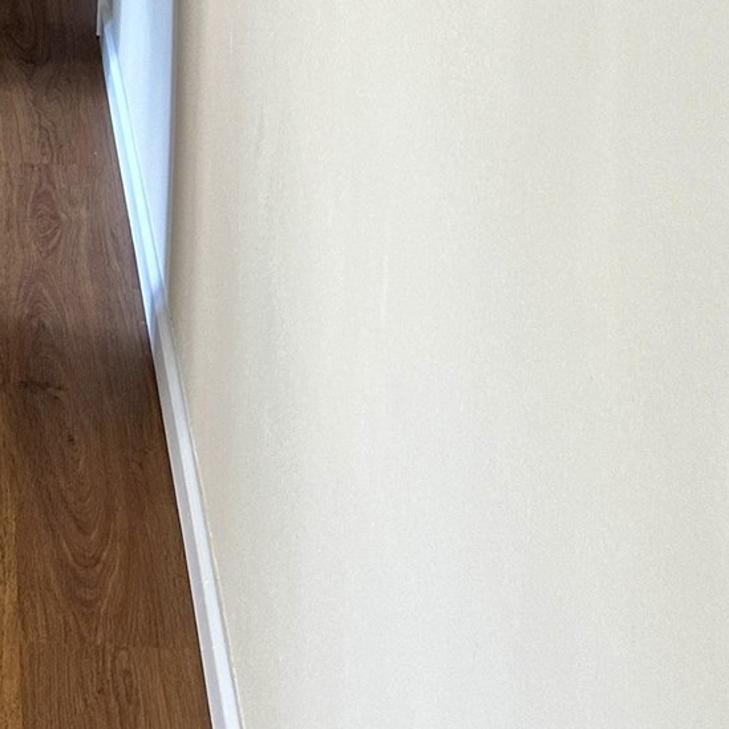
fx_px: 2121
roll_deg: -1.5
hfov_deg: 18.5
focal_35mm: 89
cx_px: -135
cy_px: -425
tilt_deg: -7.2
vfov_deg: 17.2
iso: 160
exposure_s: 1/60
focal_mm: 6.86
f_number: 1.78
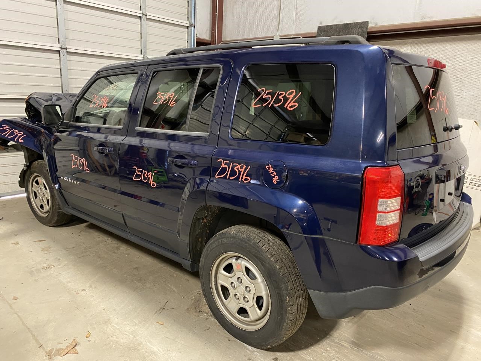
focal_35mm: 26
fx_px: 361
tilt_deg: -13.4
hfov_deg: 67.3
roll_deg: -2.1
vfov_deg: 53.1
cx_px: 240
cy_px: 180
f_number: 1.8
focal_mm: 4.25
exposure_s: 1/30
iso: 500
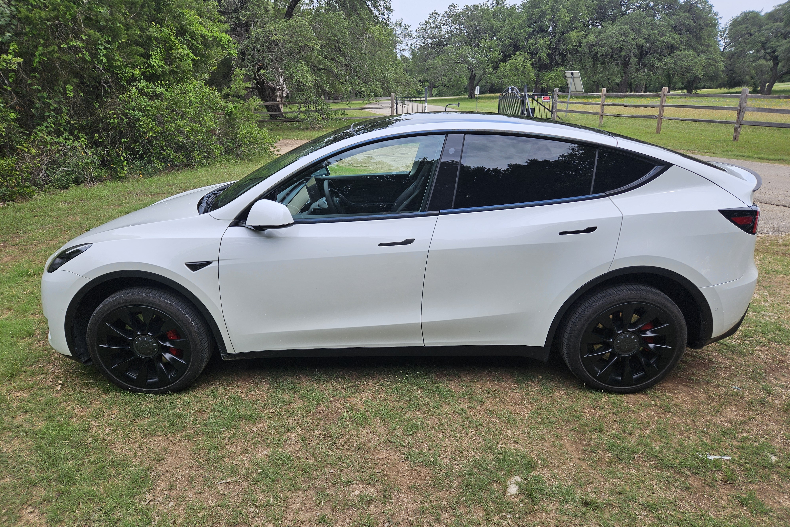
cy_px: 273
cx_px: 396
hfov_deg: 73.7
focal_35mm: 24
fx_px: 527
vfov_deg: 53.1
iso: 25
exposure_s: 1/927
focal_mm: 5.4
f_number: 1.8
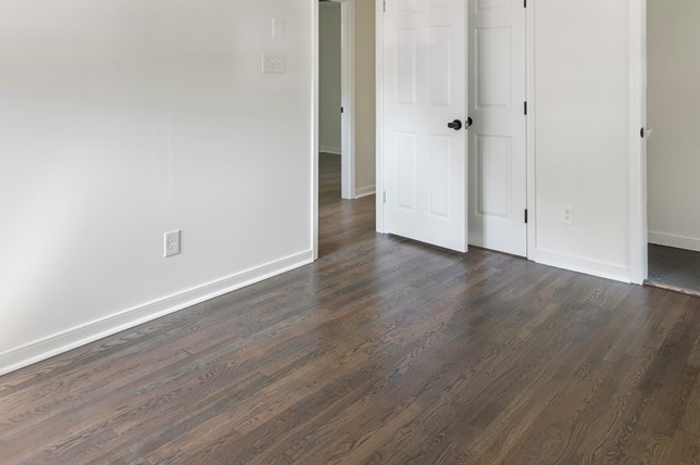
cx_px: 393
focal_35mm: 27
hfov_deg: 67.2
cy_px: 73
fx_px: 524
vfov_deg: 44.7
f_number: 9
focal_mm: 16
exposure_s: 1/5
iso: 1250
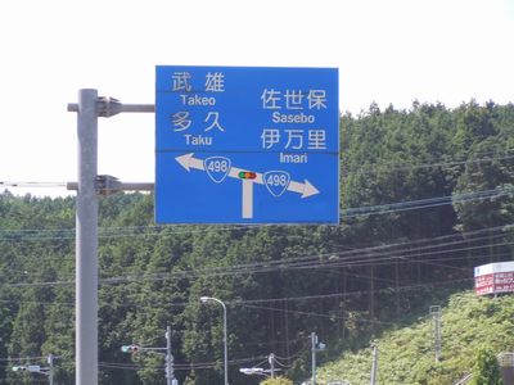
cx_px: 257
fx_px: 2465
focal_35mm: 166
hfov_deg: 11.9
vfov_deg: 8.9
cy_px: 192
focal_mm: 29.8
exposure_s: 1/160
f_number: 5.5
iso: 100
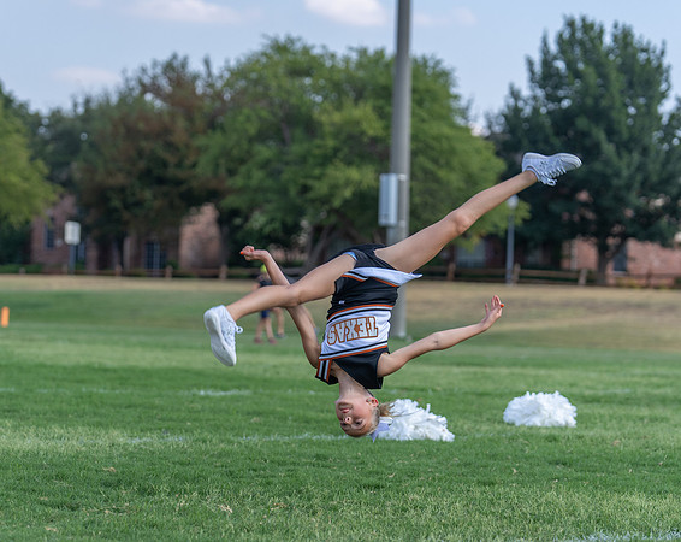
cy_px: 339
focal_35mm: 141
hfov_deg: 13.6
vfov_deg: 10.9
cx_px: 254
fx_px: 2845
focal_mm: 100
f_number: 3.5
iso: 125
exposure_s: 1/1000
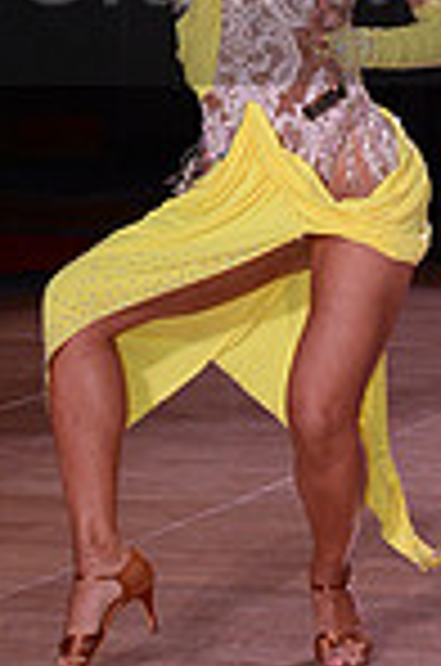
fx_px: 4707
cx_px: -88
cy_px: -63
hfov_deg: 5.3
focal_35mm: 255
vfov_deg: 8.0
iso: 2000
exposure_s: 1/250
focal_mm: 65
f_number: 6.3
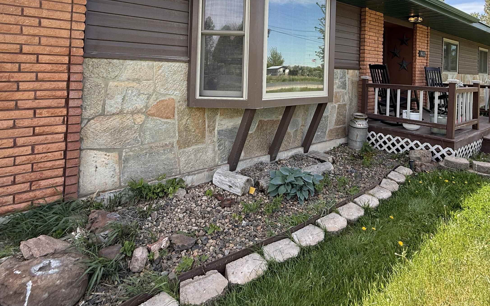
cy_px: 67
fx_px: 280
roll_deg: +0.4
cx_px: 281
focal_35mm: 21
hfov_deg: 81.7
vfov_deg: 53.9
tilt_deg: +5.4
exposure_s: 1/258
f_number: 2.2
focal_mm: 2.22
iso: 50
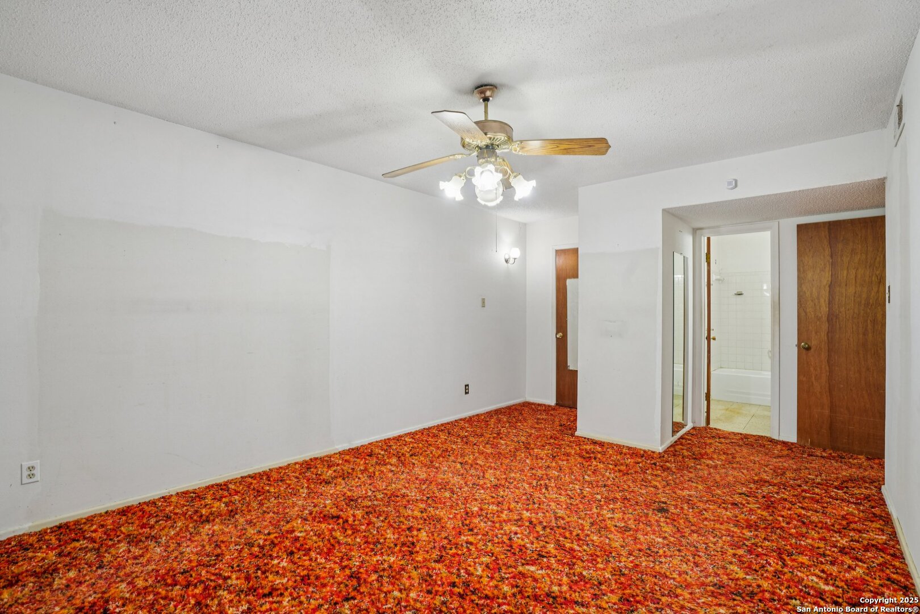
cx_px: 460
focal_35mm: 16
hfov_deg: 96.7
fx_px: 409
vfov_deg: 73.7
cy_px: 307
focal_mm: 16
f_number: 8
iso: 400
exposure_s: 1/6
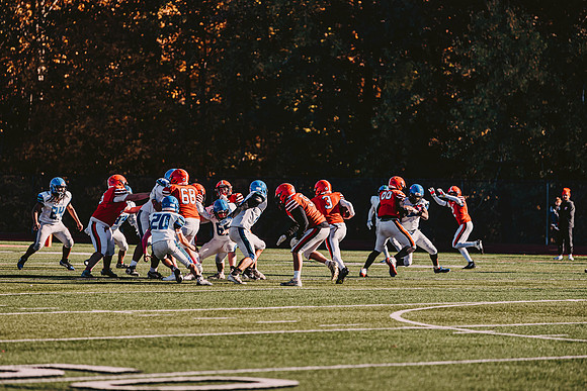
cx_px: 278
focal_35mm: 210
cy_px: 196
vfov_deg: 6.5
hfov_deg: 9.8
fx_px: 3430
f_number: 3.2
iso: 250
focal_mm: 200
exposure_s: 1/2000
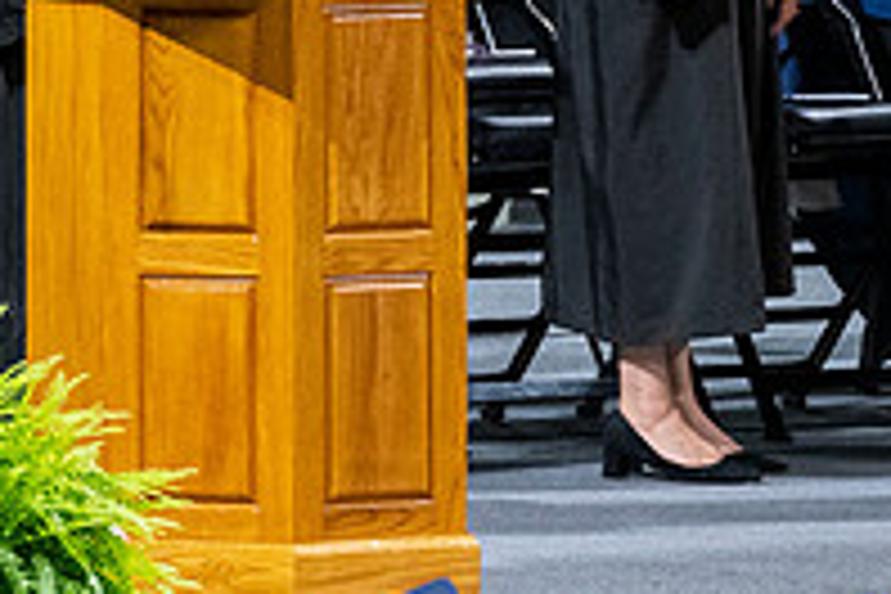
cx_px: 1110
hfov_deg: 2.1
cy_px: 151
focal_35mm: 992
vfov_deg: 1.4
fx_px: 24550
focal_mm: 190
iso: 2000
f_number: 4
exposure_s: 1/200
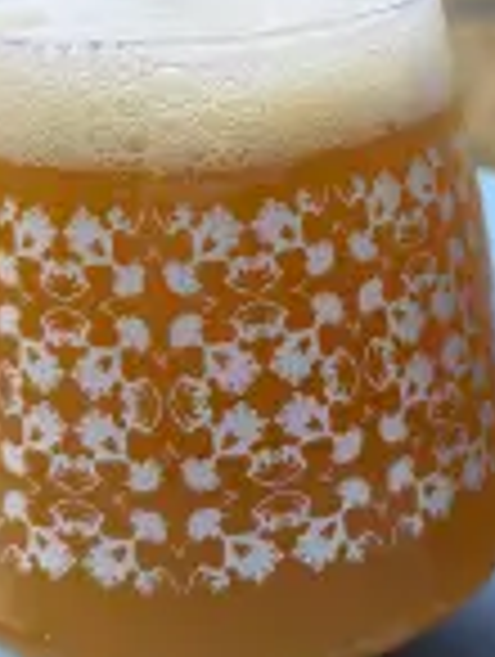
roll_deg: +0.0
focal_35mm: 71
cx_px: 482
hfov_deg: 20.2
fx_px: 1350
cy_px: 184
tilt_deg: -20.1
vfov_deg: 27.1
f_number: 1.6
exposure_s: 1/502
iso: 50
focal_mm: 5.96
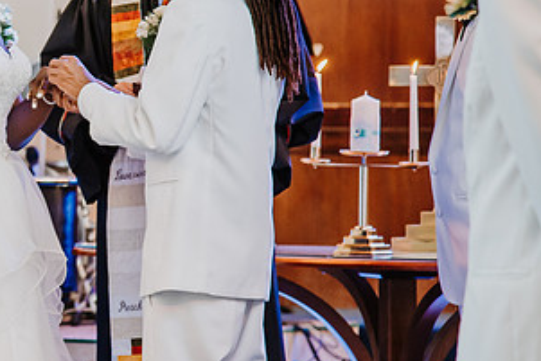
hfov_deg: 7.3
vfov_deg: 4.9
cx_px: -20
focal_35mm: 282
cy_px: 151
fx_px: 4240
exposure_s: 1/125
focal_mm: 120
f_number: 4
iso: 1100
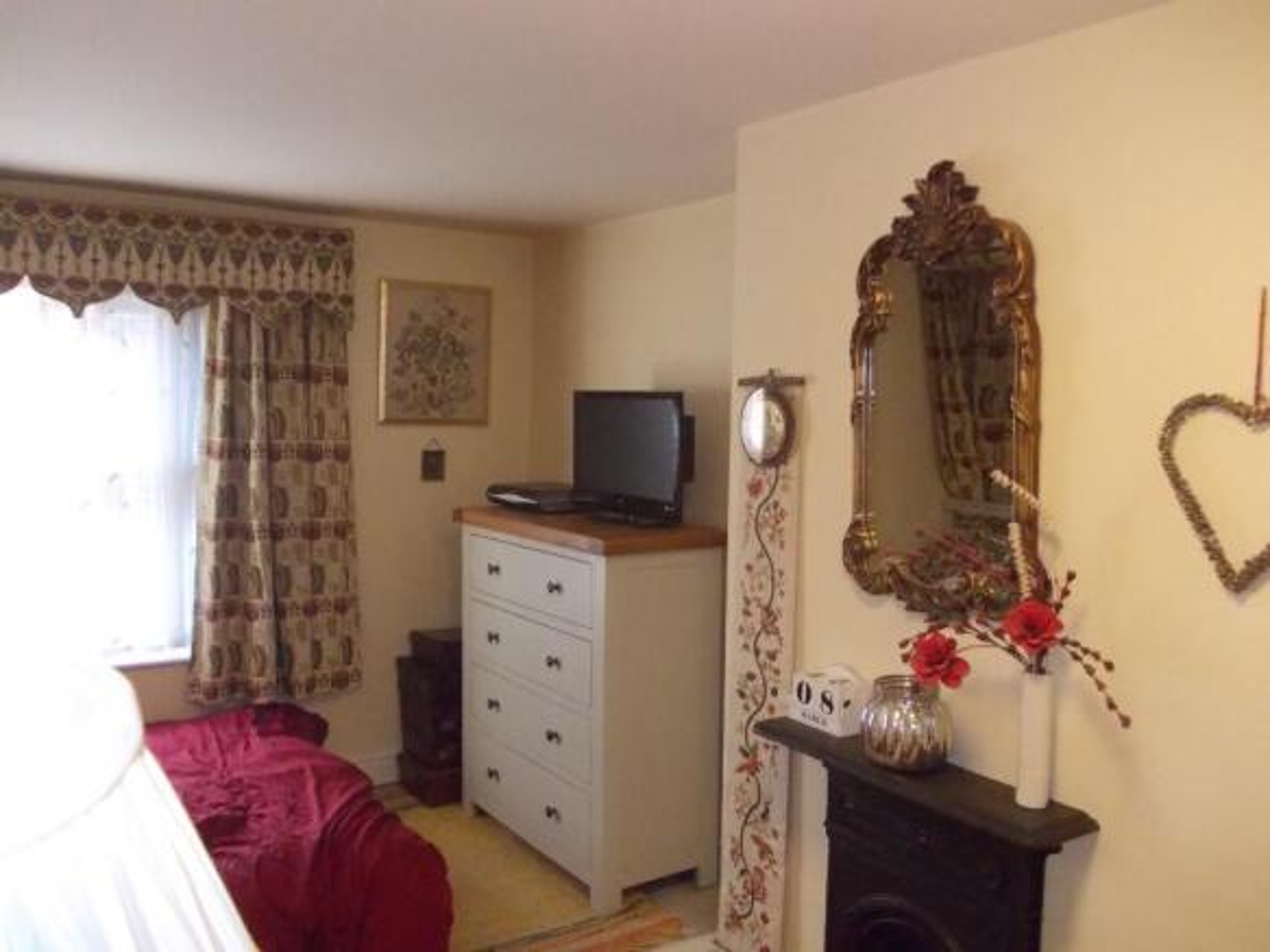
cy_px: 476
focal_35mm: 28
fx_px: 1027
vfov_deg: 49.7
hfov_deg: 63.5
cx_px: 635
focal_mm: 4
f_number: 2.7
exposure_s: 1/60
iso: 500
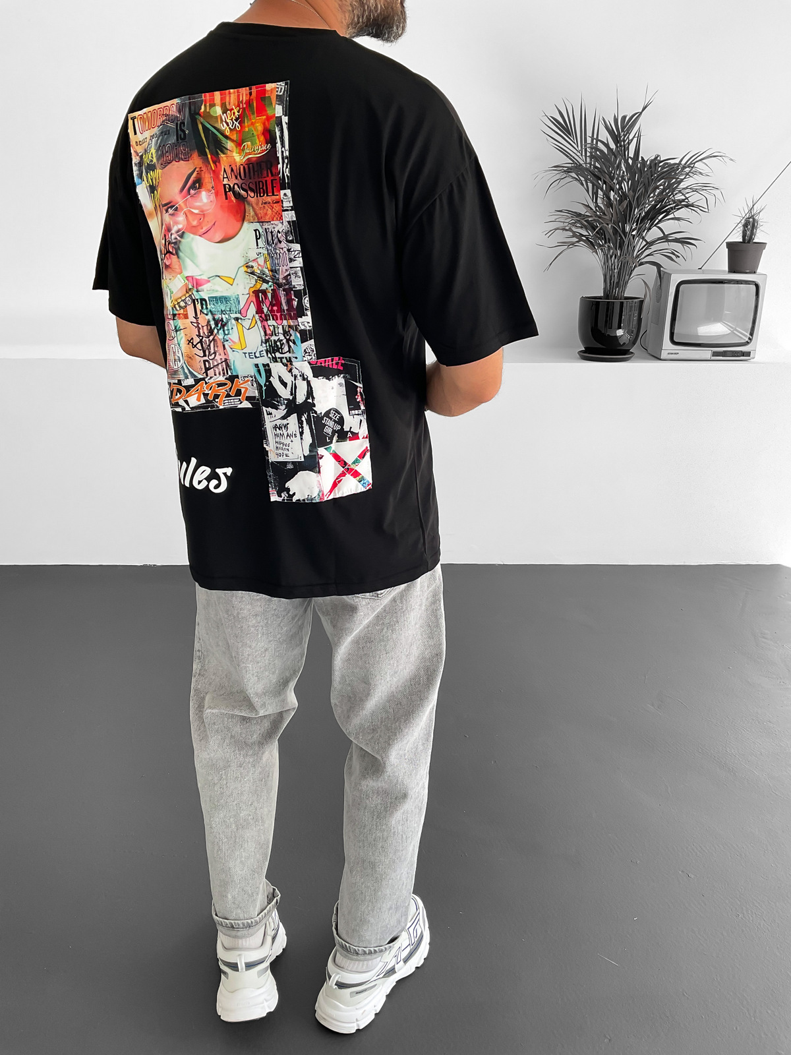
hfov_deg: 48.2
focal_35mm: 29
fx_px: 884
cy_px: 528
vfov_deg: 61.7
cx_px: 396
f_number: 1.8
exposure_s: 1/125
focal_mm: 3
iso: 16
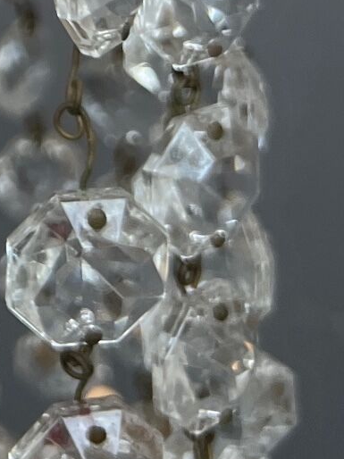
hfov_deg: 13.1
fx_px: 1353
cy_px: -162
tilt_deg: -12.0
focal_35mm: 102
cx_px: -281
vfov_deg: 17.8
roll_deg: -0.4
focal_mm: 5.7
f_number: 1.5
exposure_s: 1/121
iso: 125
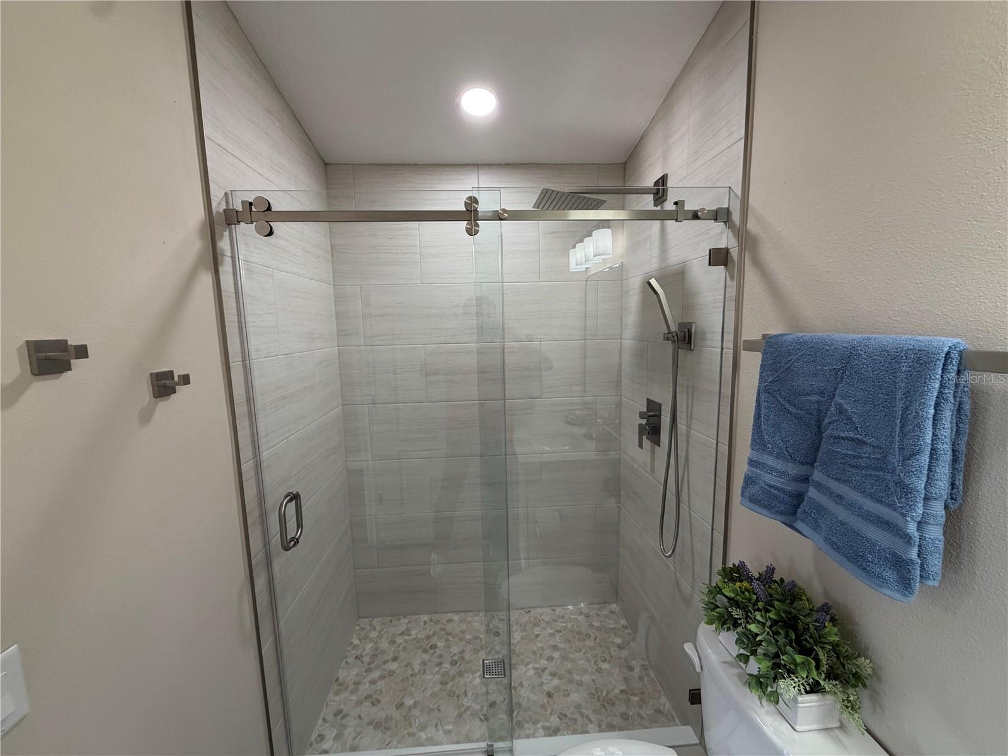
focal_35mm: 14
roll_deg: +1.8
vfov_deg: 85.7
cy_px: 378
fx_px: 408
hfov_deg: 102.1
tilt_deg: -7.4
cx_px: 504
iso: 250
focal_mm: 2.22
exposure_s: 1/120
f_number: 2.2
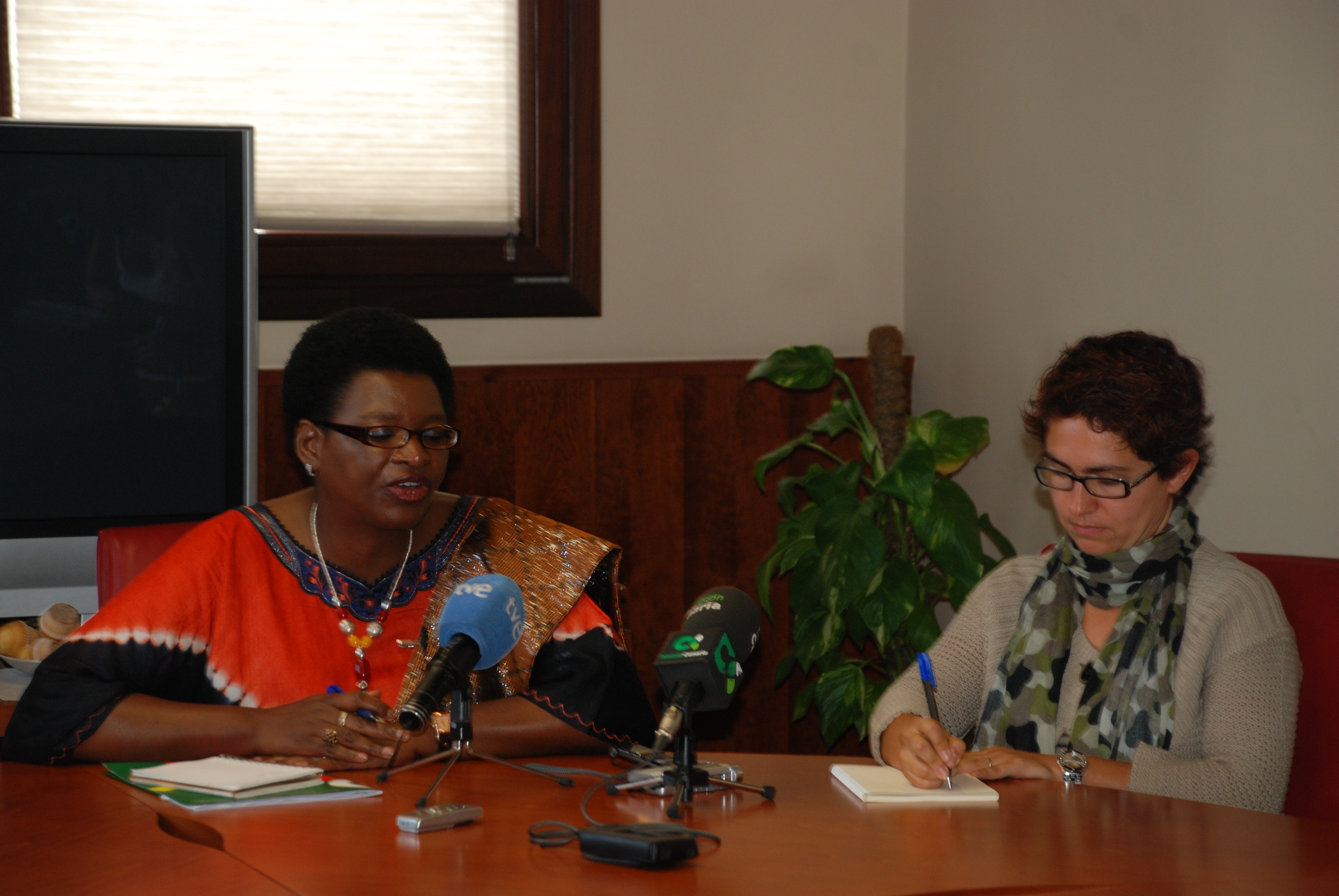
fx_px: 4469
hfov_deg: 17.0
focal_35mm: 120
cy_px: 448
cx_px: 670
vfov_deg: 11.5
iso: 320
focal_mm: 80
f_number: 5.6
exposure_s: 1/60
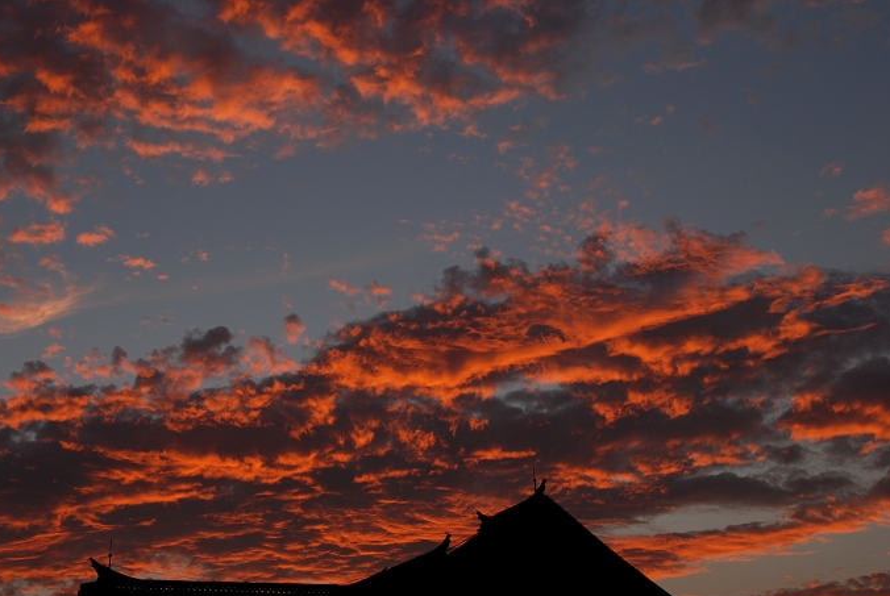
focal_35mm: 71
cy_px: 351
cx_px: 413
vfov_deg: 19.2
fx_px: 1758
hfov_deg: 28.4
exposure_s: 1/50
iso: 100
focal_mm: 40
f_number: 8
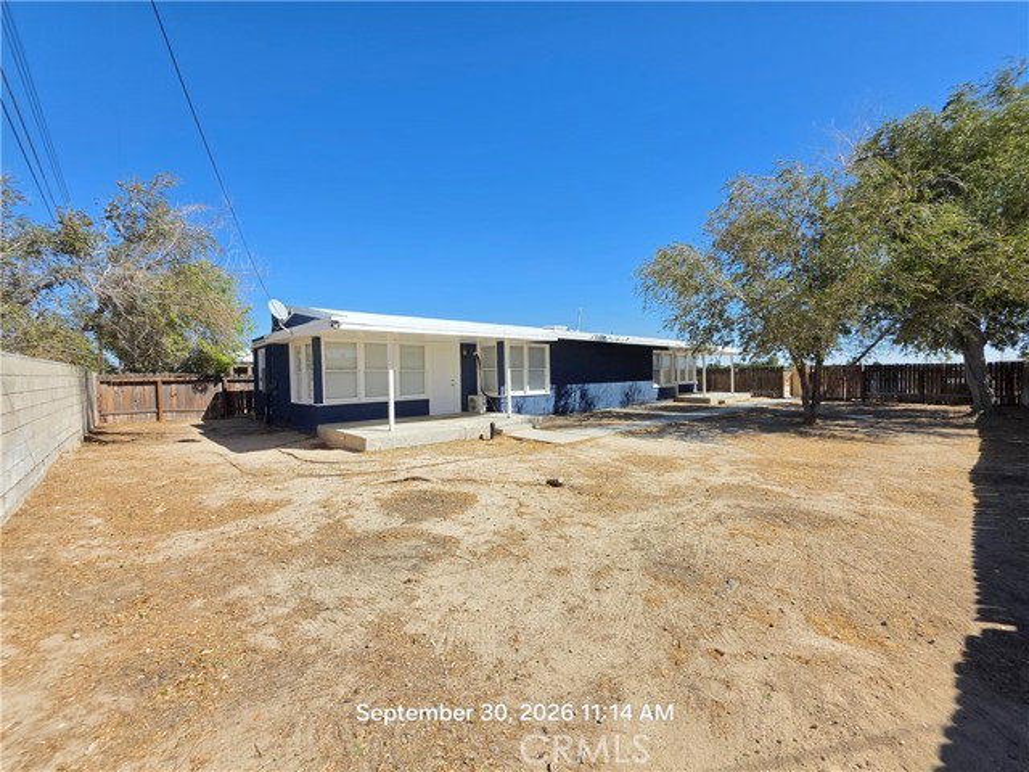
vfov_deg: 89.9
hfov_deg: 106.2
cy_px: 386
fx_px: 386
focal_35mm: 13
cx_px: 514
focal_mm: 2.2
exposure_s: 1/1457
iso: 32
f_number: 1.9
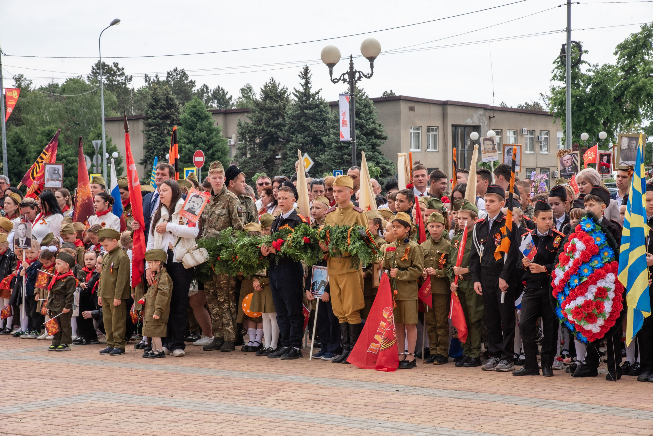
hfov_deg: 23.9
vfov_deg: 16.1
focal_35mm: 85
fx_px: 1542
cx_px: 326
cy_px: 218
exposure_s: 1/160
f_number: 13
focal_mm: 85
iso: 320
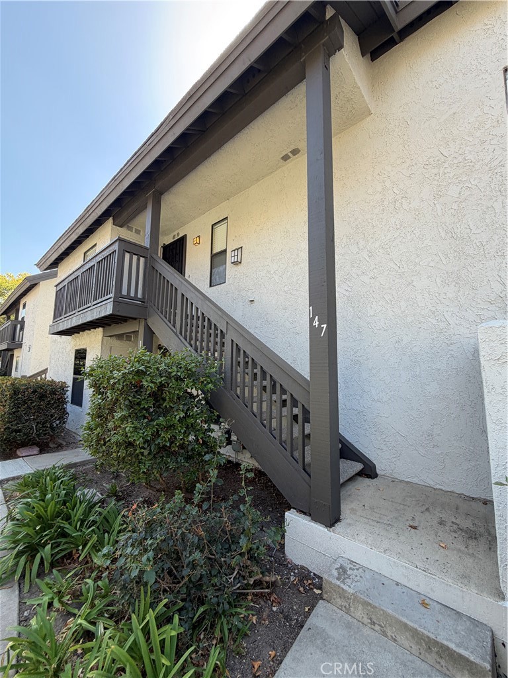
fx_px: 274
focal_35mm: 14
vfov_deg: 102.1
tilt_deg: +7.9
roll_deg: +1.8
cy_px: 339
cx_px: 254
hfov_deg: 85.7
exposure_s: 1/200
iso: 40
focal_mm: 2.22
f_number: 2.2
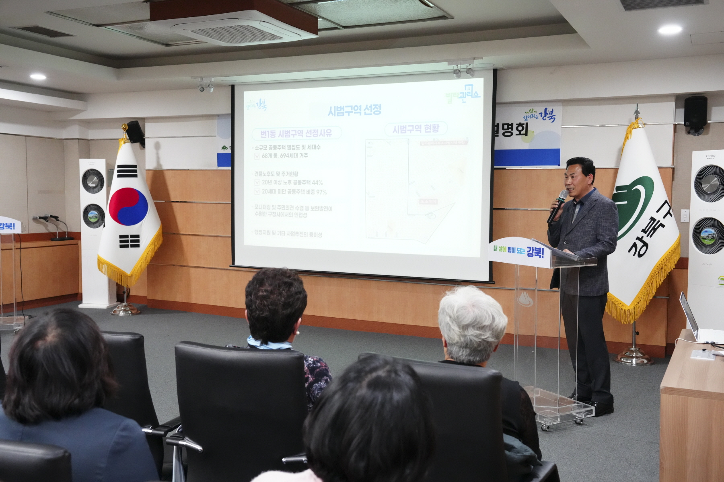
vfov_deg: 35.9
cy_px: 241
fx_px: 744
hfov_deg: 51.9
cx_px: 362
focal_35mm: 37
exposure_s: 1/160
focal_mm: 37
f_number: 5.6
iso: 8000
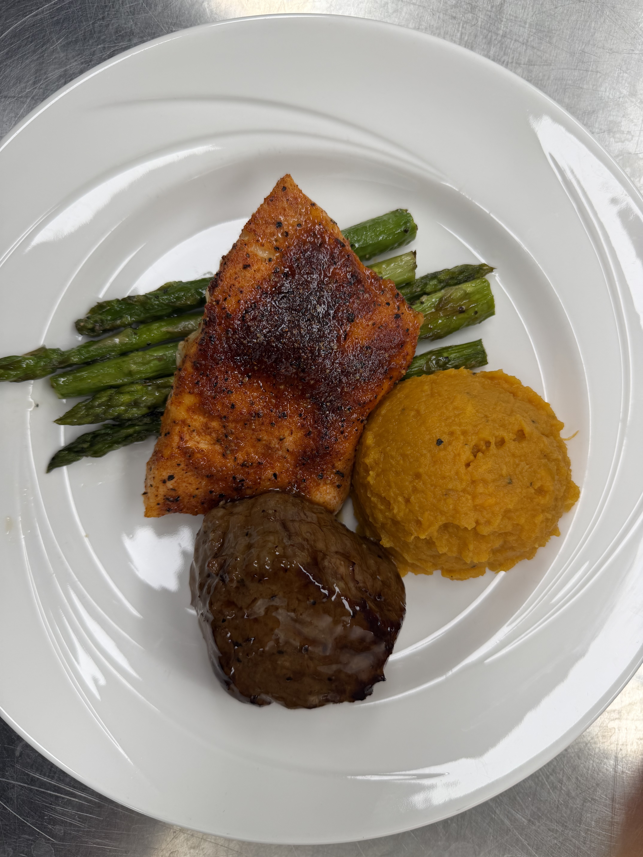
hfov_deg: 56.8
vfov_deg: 71.6
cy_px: 428
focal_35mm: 24
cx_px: 322
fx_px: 594
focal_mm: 6.76
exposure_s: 1/120
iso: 80
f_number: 1.78
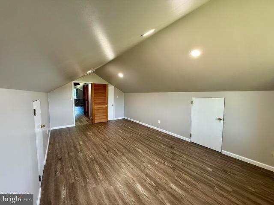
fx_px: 111
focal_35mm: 14
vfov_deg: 85.7
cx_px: 137
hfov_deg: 102.1
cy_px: 102
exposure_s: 1/60
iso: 200
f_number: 2.2
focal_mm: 2.22
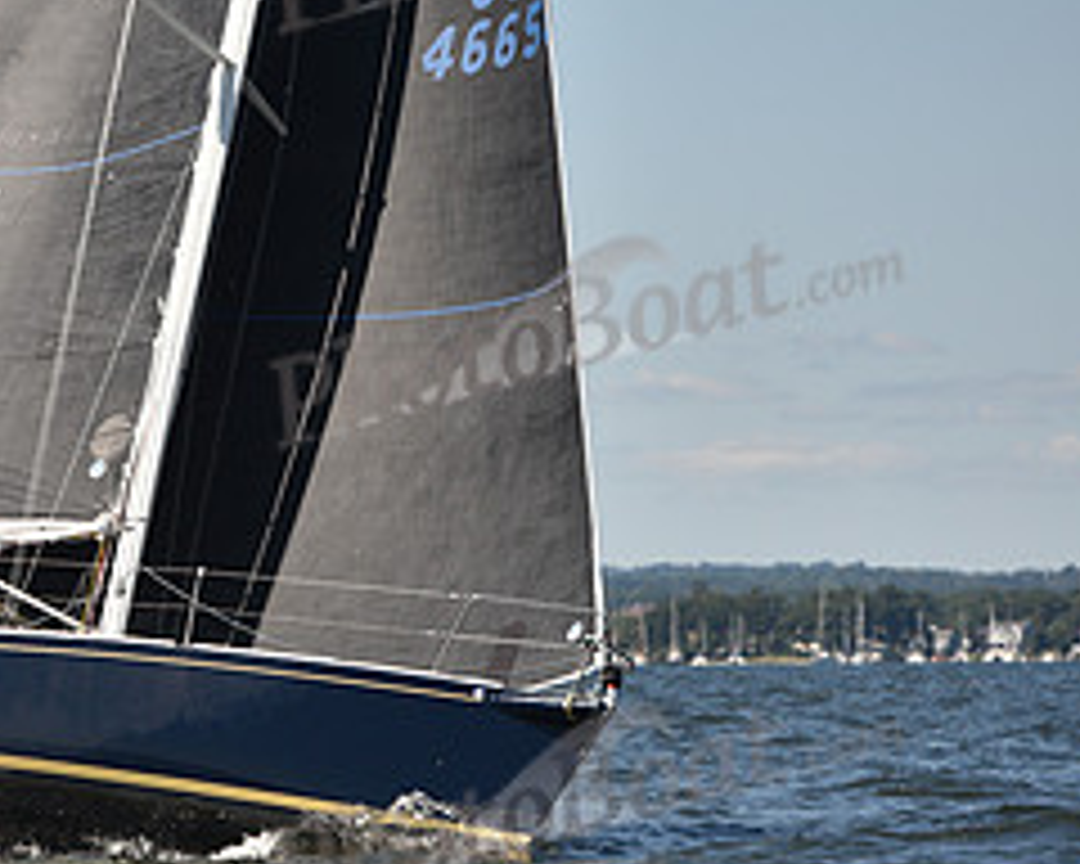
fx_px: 10164
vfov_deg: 4.9
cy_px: 628
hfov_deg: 6.1
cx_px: 40
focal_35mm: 318
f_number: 3.5
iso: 250
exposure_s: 1/1600
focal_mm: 140
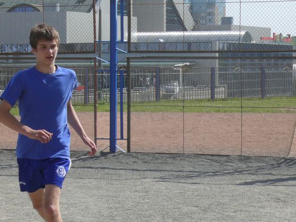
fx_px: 1223
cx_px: 148
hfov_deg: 13.8
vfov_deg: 10.4
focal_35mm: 143
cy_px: 111
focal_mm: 16.9
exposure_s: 1/400
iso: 100
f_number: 5.6
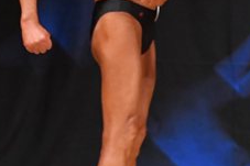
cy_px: 7
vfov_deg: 1.4
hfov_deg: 2.1
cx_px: -48
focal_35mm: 975
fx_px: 6766
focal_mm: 190
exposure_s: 1/400
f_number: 5.6
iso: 4500
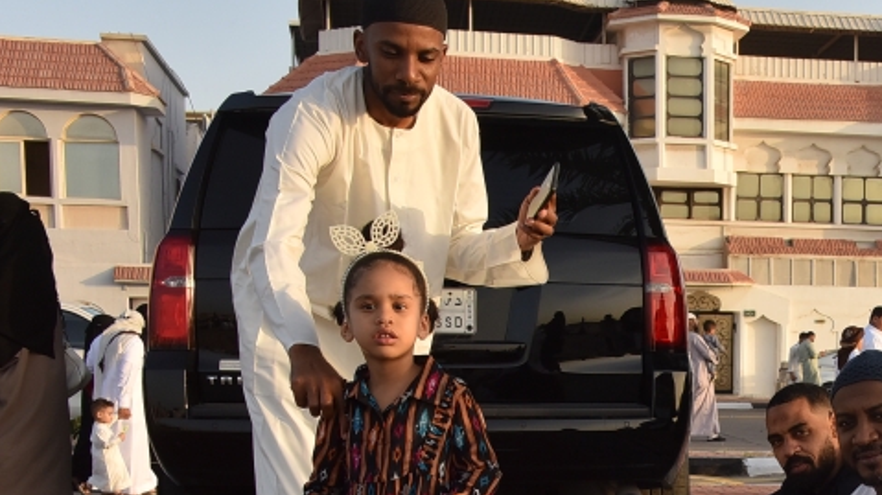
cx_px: 829
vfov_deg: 16.7
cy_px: 536
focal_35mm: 70
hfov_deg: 28.7
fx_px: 1636
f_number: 10
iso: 500
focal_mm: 32
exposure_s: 1/400
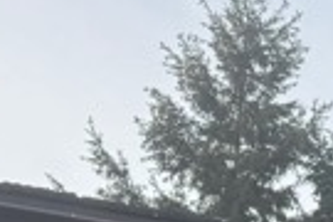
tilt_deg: +25.9
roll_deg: +0.5
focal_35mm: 167
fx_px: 1545
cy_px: 556
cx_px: 523
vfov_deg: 7.6
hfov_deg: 11.7
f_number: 1.78
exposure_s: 1/780
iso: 80
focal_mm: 6.76
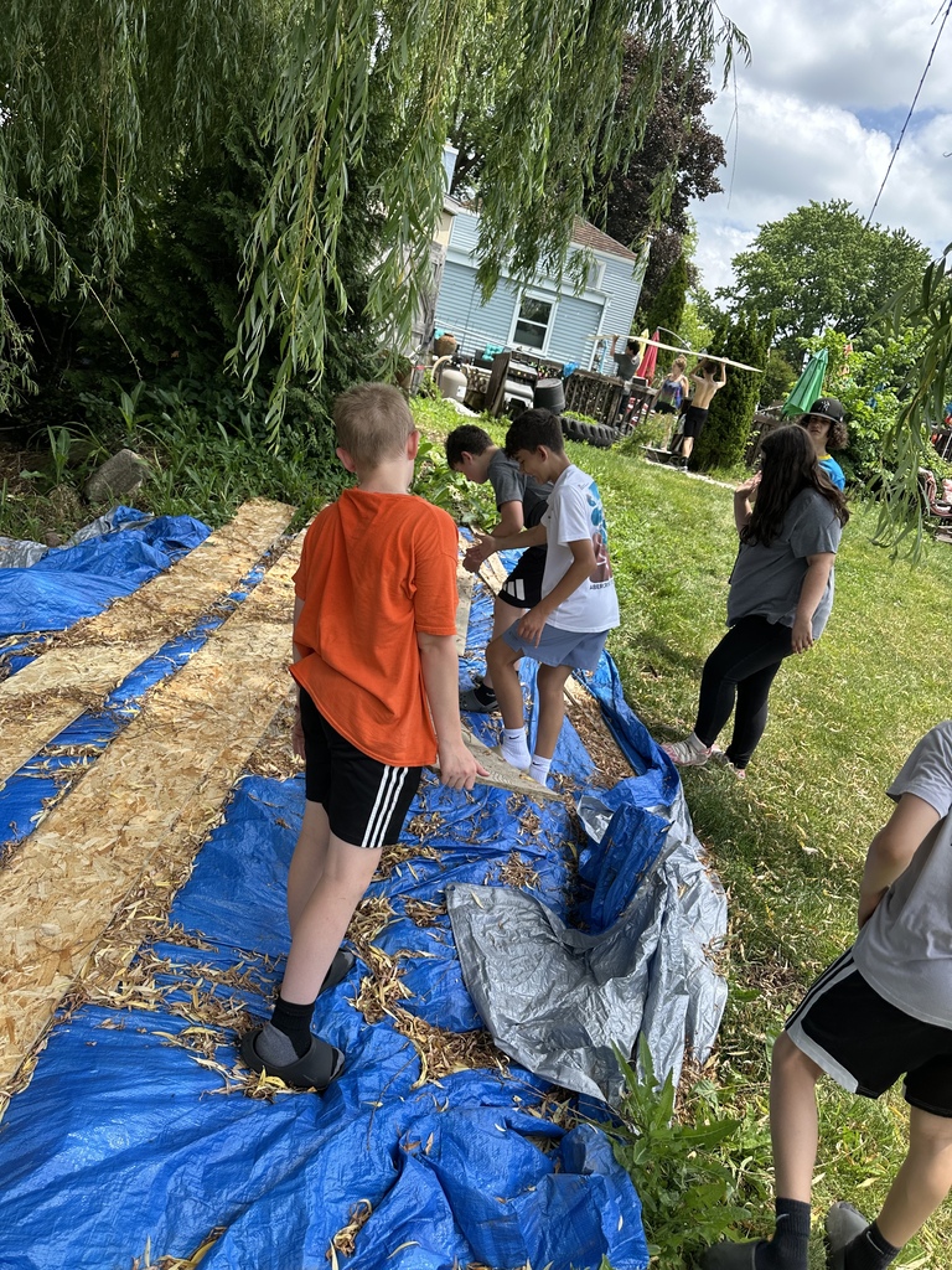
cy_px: 635
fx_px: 880
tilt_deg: -9.0
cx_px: 476
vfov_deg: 71.6
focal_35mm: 24
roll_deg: -15.9
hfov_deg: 56.8
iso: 80
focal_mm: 6.86
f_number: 1.78
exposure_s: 1/1845
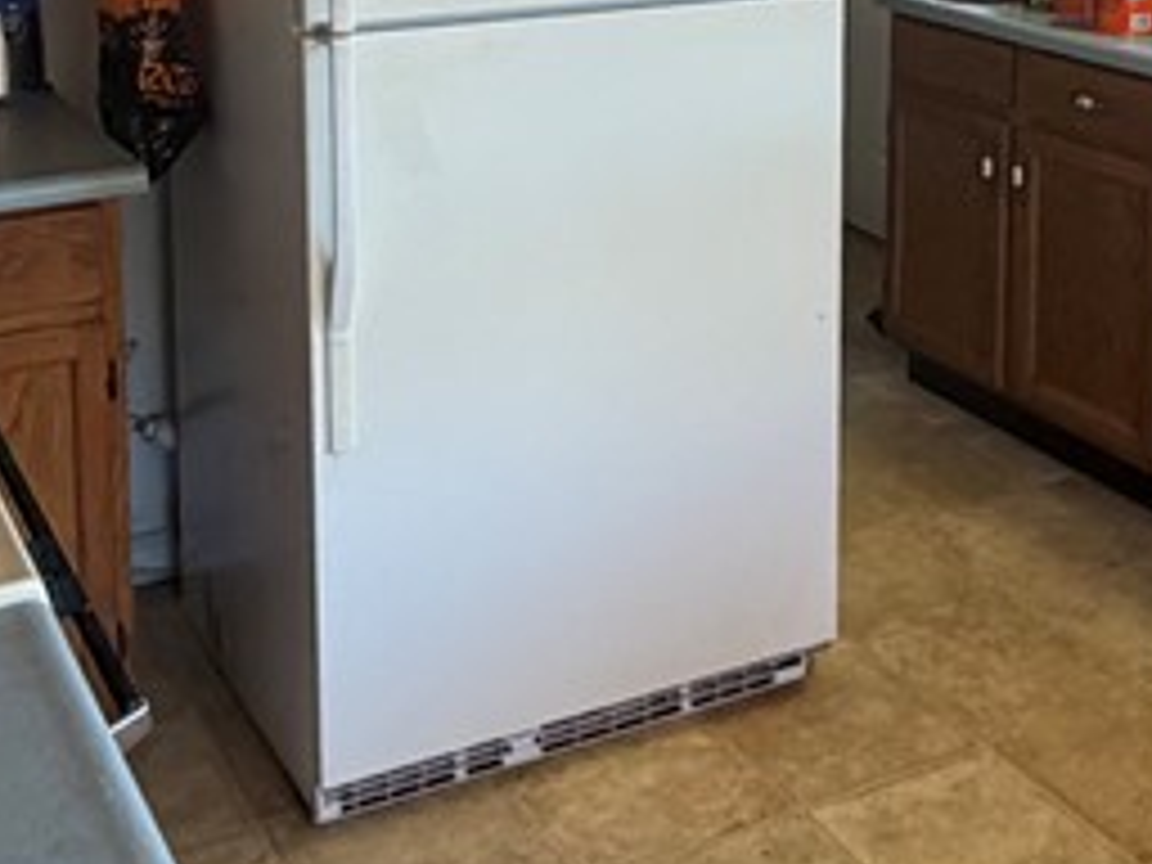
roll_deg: -0.6
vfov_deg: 24.4
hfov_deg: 34.2
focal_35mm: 56
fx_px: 1864
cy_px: -81
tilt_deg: -7.1
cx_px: 706
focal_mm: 2.22
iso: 160
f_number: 2.2
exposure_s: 1/60
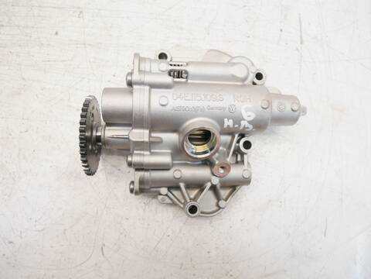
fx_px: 257
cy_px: 140
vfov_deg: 56.8
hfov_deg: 71.6
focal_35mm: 24
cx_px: 186
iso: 200
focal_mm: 12
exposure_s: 1/60
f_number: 3.5
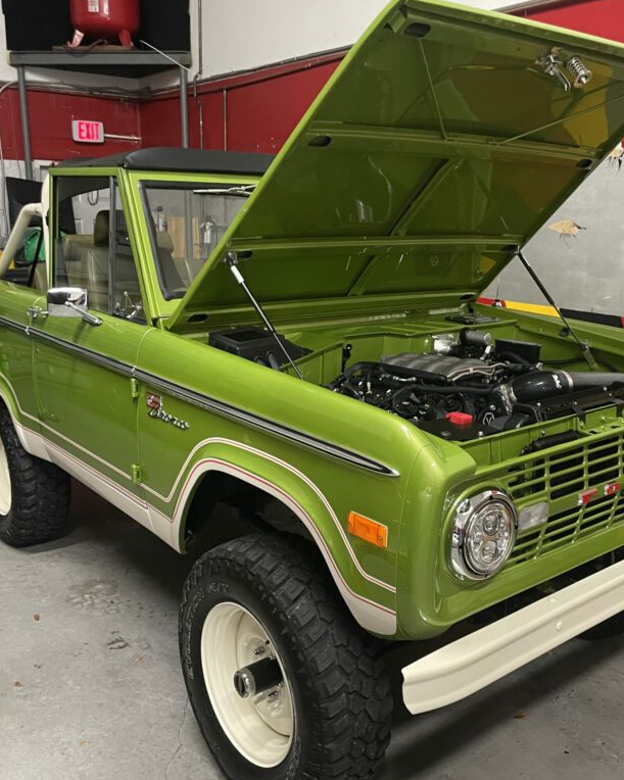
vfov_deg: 52.8
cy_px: 389
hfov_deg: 43.3
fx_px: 785
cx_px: 350
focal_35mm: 34
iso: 500
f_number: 1.6
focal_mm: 4.2
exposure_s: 1/60
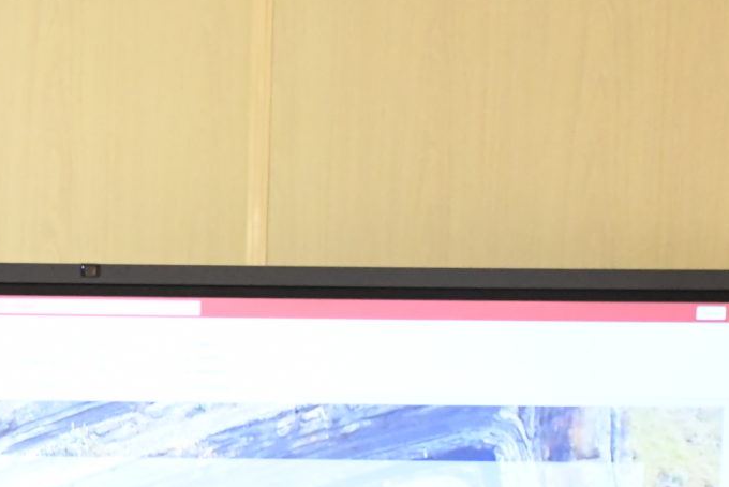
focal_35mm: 143
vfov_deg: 9.3
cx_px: -511
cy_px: 736
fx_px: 2897
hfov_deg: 13.2
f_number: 5
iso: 8000
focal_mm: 38
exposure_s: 1/250
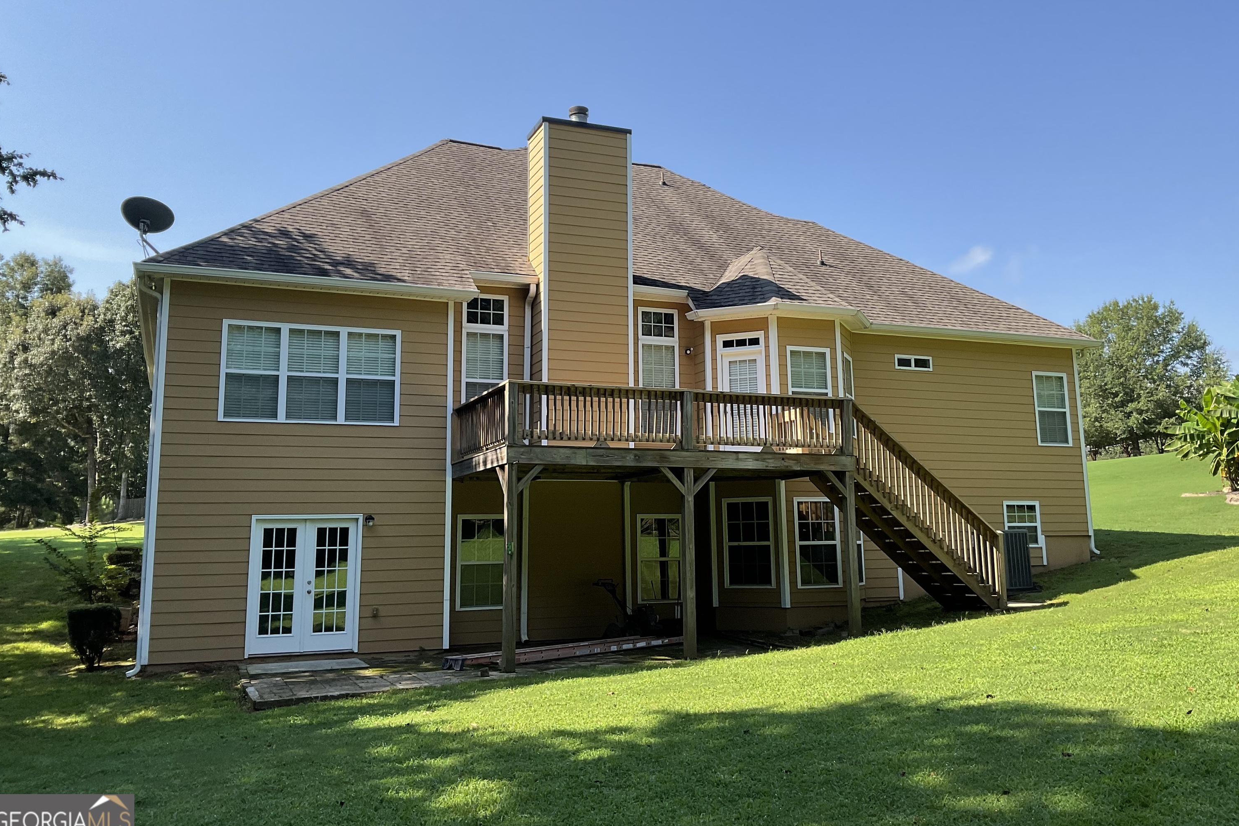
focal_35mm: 31
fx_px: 1067
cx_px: 628
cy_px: 364
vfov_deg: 42.3
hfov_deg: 60.3
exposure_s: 1/962
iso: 16
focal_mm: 3
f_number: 1.8
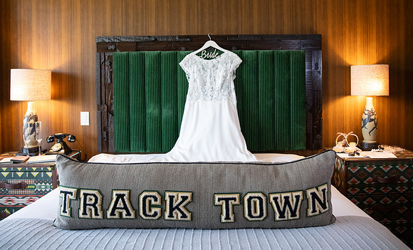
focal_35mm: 29
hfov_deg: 65.5
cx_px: 220
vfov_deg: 42.2
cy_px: 90
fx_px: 321
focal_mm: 24
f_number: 3.2
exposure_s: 1/250
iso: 2500
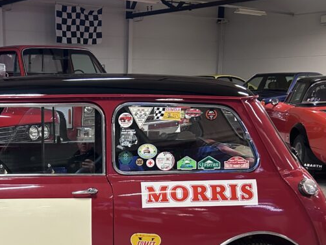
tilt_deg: -12.0
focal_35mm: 53
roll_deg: +0.2
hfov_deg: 34.9
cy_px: 181
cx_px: 60
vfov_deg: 27.2
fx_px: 499
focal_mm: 5.7
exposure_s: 1/50
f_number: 1.5
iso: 320
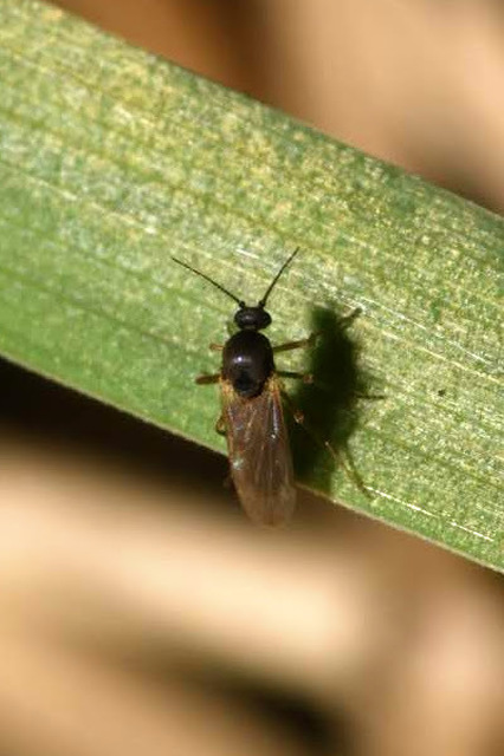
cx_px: 252
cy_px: 378
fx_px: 3311
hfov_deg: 8.7
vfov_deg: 13.0
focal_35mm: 158
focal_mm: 105
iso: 100
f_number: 32
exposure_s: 1/60
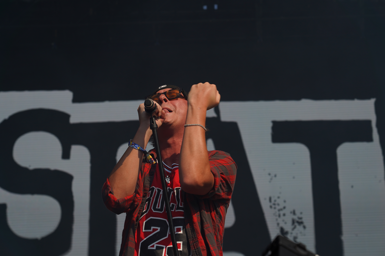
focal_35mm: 105
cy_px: 128
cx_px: 192
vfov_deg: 13.0
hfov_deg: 19.5
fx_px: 1123
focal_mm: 105
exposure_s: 1/640
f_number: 8
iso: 100
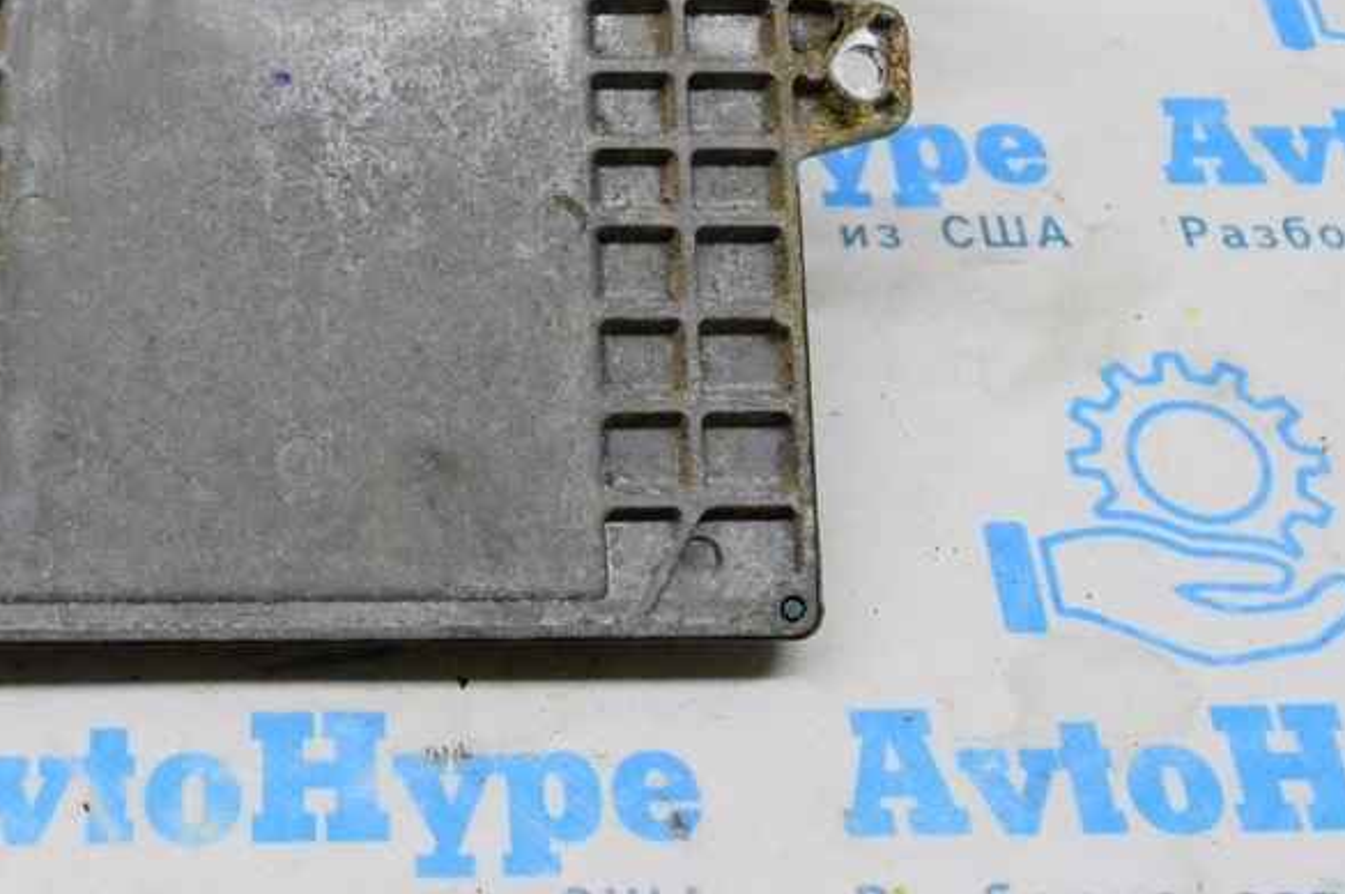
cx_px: 255
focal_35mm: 63
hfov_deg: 31.1
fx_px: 2352
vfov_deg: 21.3
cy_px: 171
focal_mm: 24
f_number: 9
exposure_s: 1/320
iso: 6400
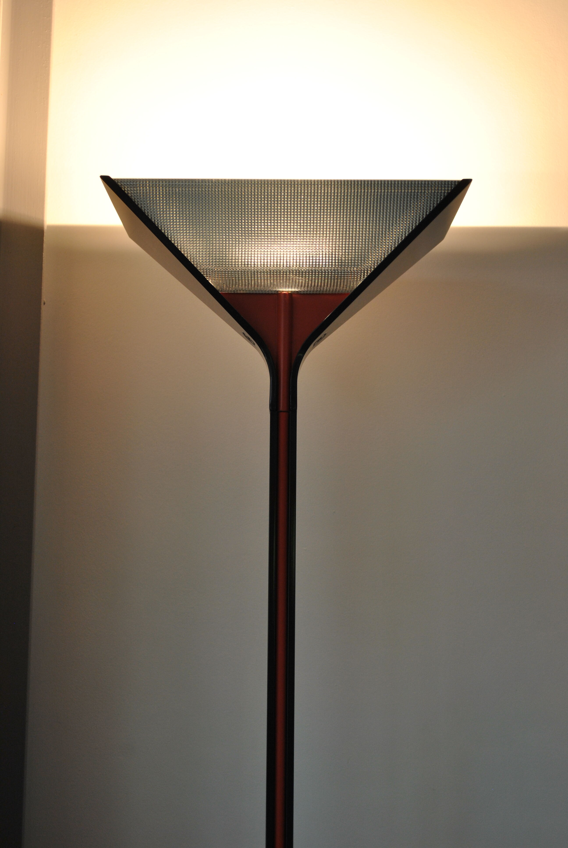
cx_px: 284
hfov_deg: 28.2
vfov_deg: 41.1
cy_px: 424
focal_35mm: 48
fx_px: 1133
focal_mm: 32
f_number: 5.6
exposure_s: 1/125
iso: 200
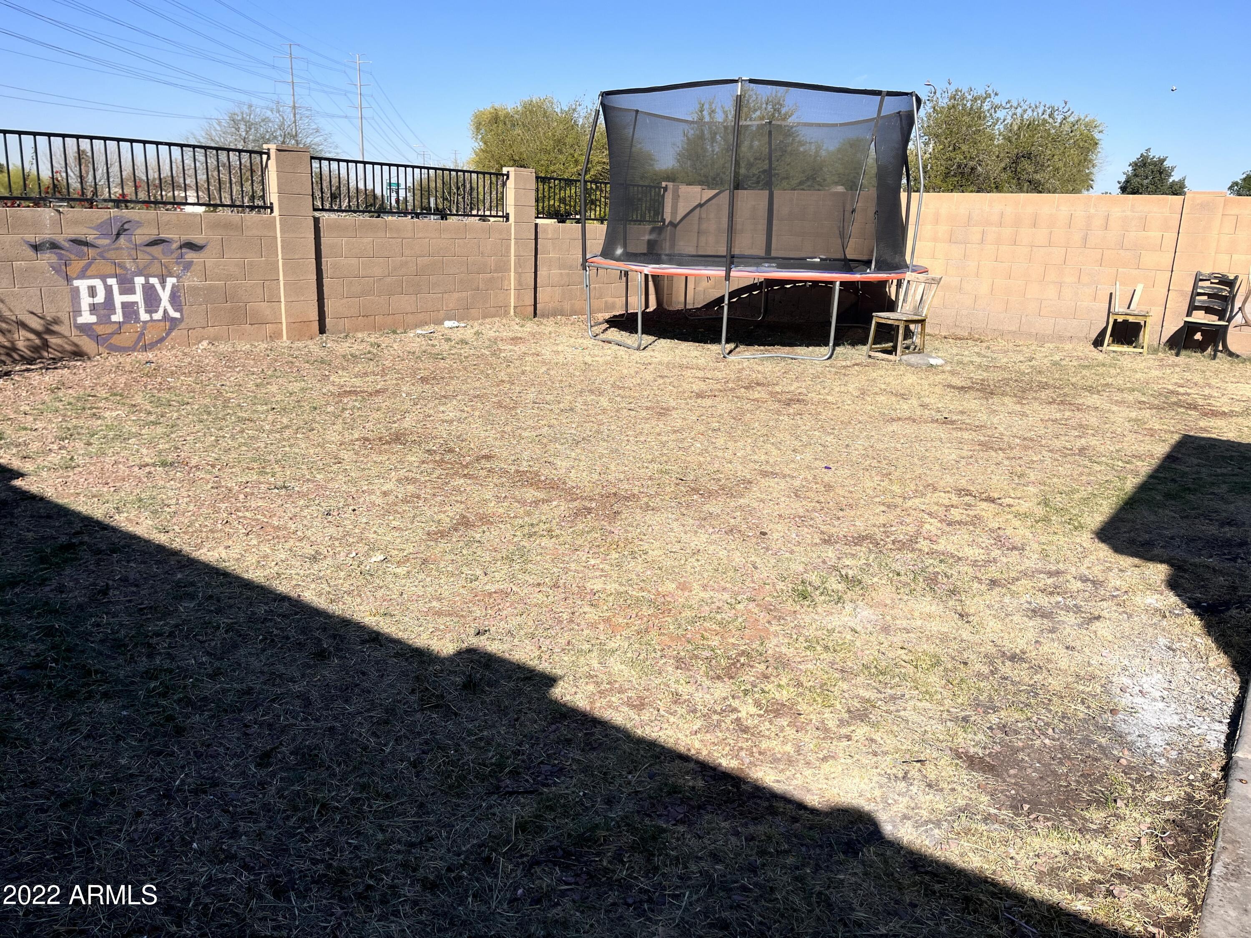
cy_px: 469
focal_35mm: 26
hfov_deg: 67.3
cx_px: 626
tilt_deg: -14.6
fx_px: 940
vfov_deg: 53.1
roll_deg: -2.5
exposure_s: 1/4310
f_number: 1.6
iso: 50
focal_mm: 5.1
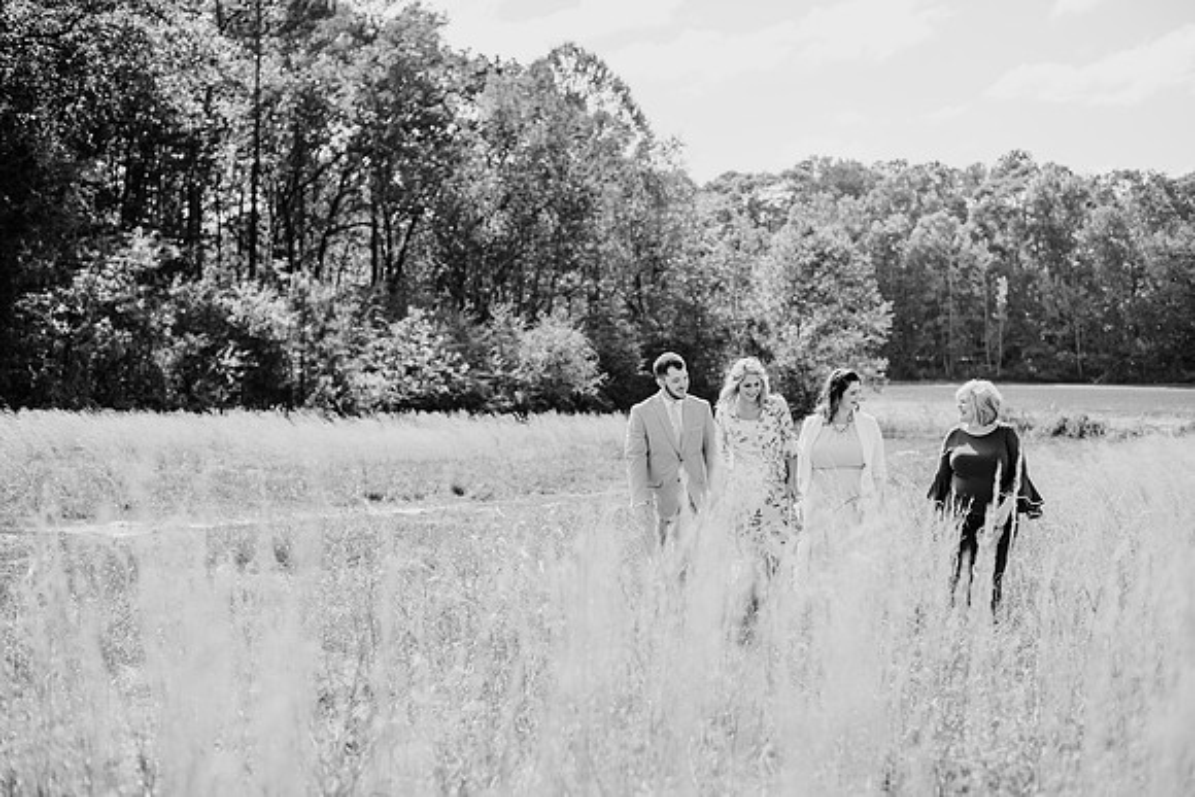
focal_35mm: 50
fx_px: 1660
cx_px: 598
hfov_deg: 39.6
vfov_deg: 27.0
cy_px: 398
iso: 100
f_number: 2.8
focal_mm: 50
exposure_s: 1/1000
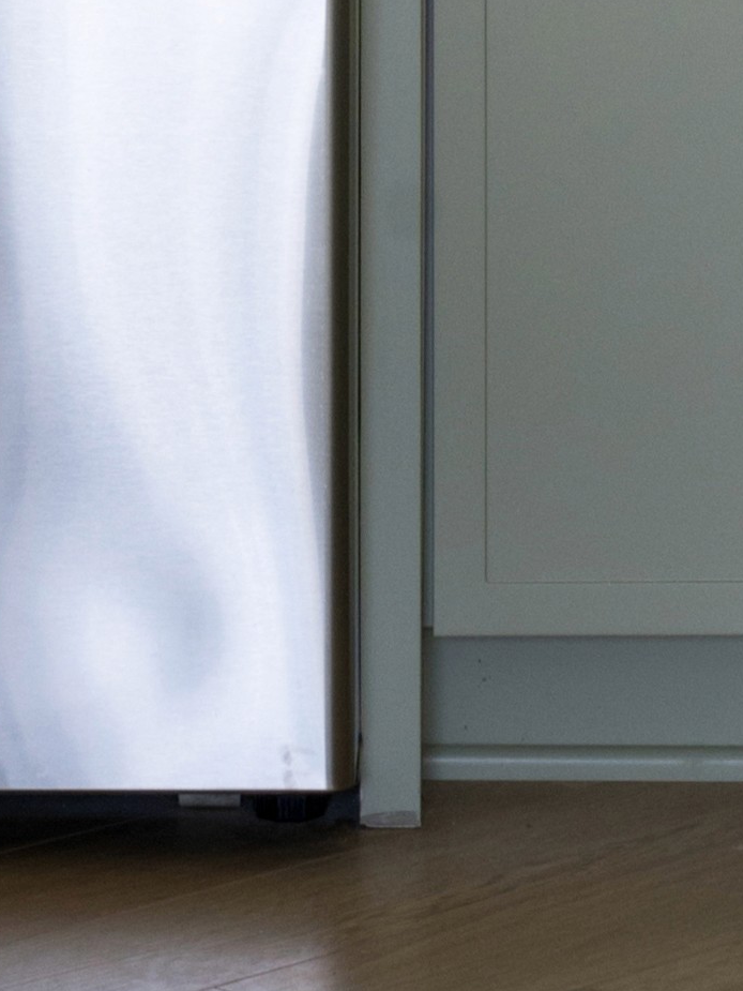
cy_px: -971
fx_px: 6667
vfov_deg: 8.1
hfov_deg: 6.4
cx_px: 585
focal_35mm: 233
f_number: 11
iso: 320
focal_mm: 32
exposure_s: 1/5
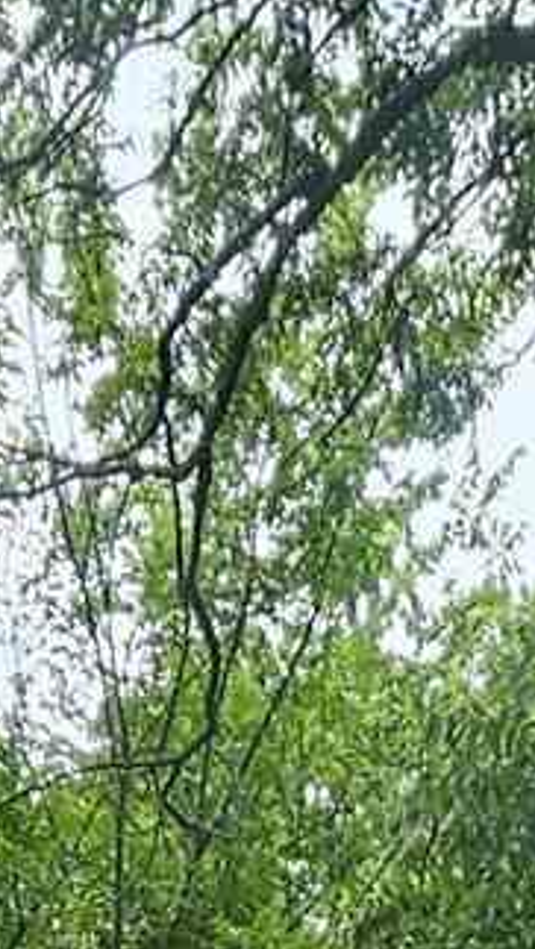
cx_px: 168
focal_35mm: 101
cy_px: 2647
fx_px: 2544
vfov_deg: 12.4
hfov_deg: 12.0
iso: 50
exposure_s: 1/120
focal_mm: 2.2
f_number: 2.2
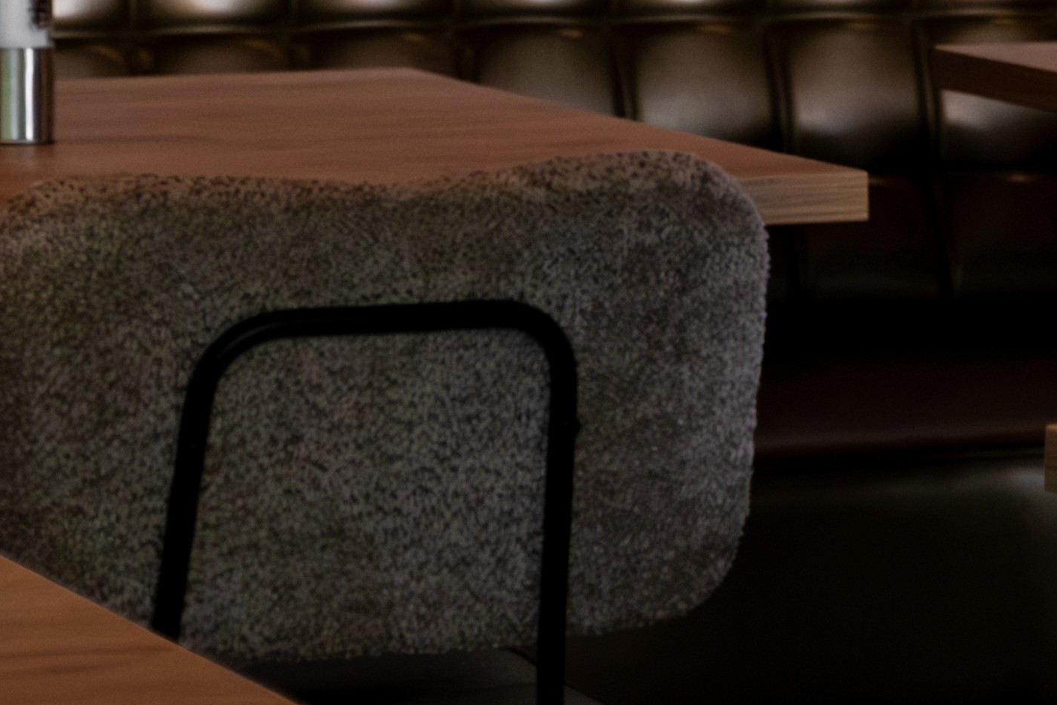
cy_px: -133
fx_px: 7927
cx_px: 1759
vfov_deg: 5.1
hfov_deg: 7.5
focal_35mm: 270
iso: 2000
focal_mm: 40.7
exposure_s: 1/250
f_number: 4
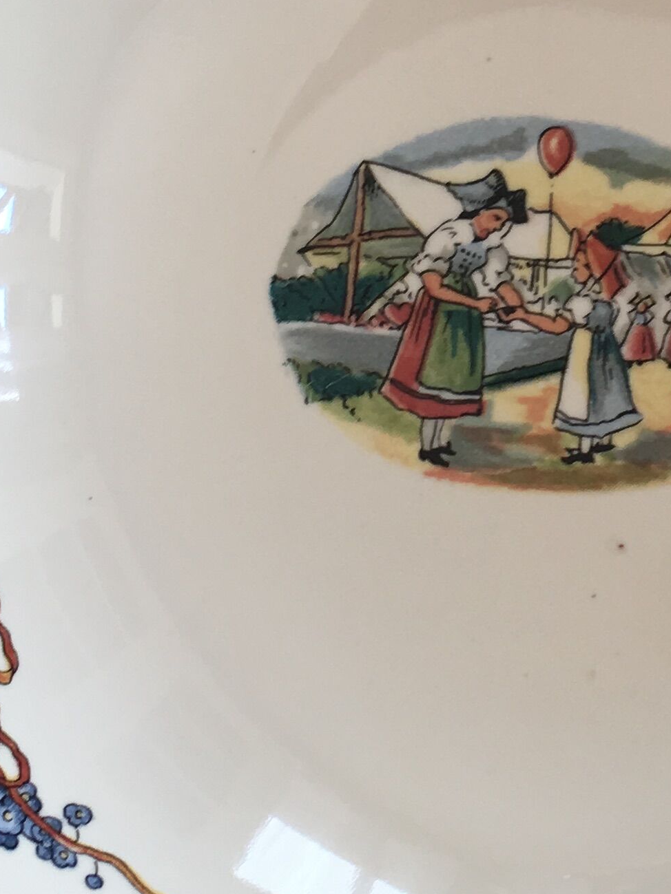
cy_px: 184
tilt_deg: -82.5
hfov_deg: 16.3
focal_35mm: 90
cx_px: 571
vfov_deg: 21.5
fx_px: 2326
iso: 32
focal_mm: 4.15
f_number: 2.2
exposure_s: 1/50
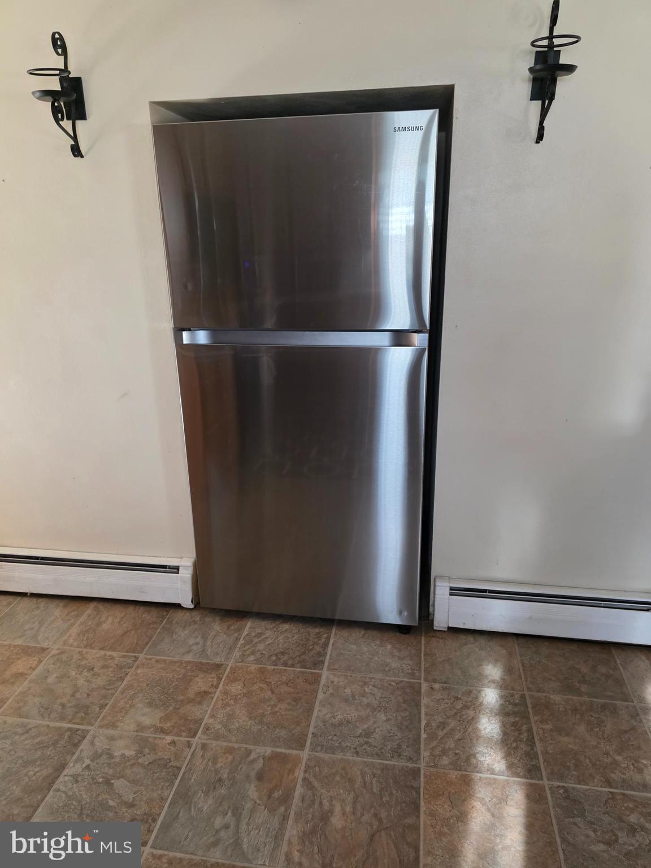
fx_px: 577
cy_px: 434
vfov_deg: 73.9
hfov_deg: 58.9
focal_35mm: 23
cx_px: 326
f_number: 1.7
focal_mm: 6.3
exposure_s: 1/120
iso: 640
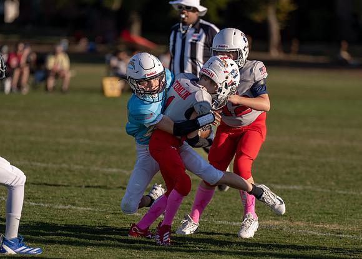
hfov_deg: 6.7
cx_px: 180
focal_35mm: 299
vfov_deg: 4.8
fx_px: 3070
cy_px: 162
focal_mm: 200
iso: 100
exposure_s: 1/2500
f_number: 2.8
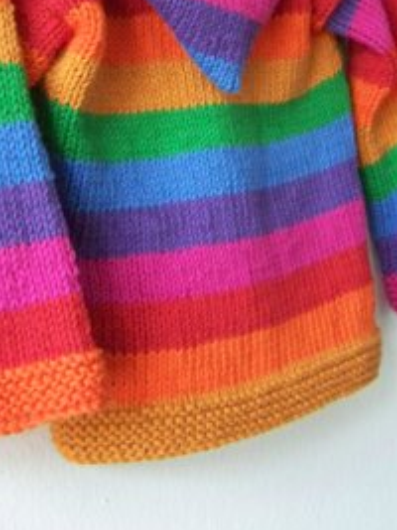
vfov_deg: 33.2
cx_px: 187
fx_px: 872
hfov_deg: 25.6
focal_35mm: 57
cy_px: 137
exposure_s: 1/20
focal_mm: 6.3
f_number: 2.8
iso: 400
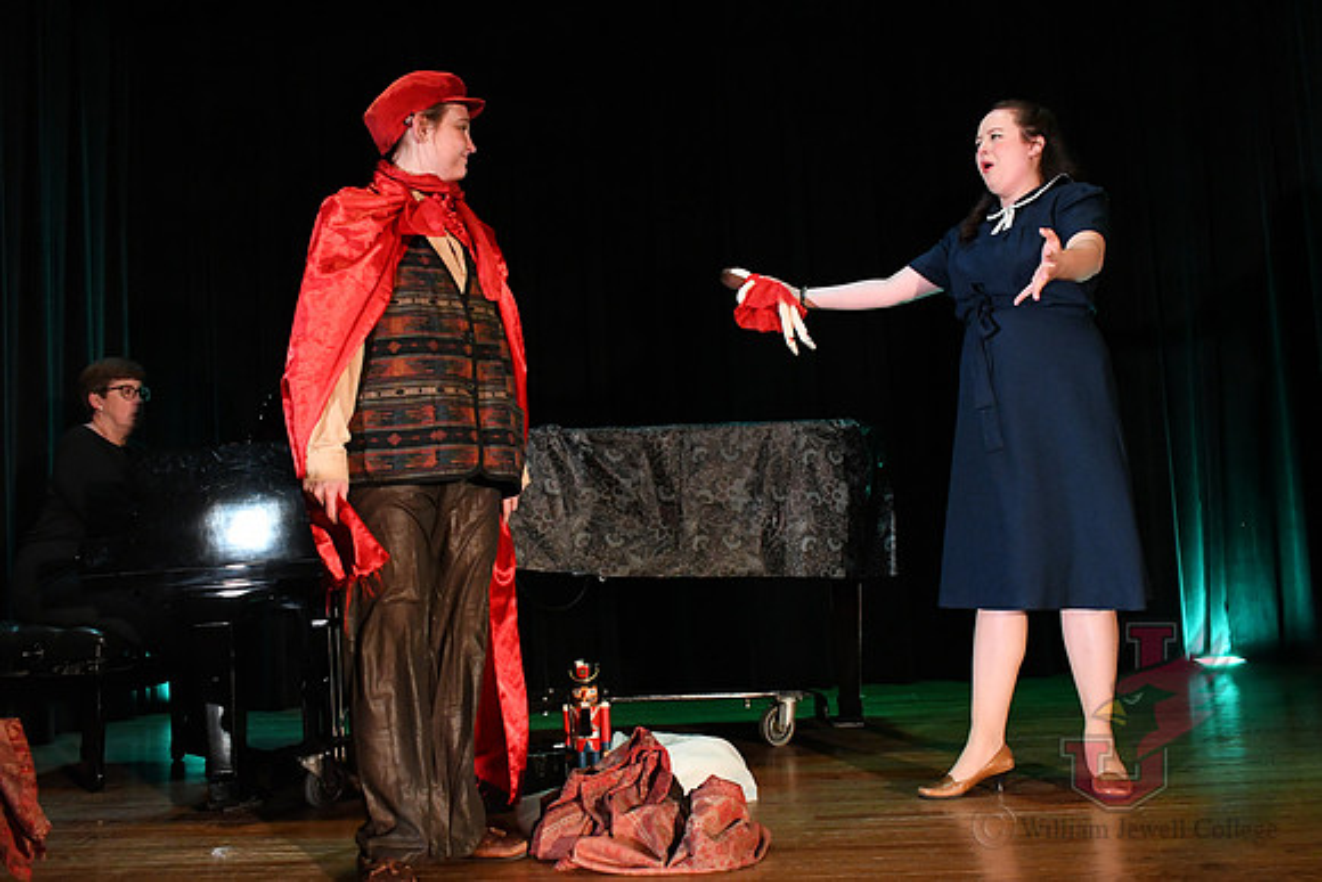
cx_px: 661
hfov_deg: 61.9
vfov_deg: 43.6
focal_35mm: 30
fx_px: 1102
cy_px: 441
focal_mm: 20
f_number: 5.6
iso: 6400
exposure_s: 1/160
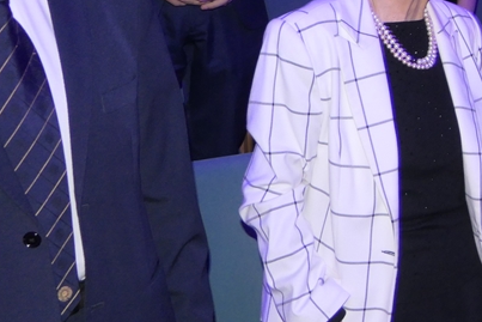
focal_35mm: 77
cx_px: 542
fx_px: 1031
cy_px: 4
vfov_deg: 17.3
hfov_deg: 24.4
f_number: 3.1
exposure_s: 1/60
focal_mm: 11.5
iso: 800
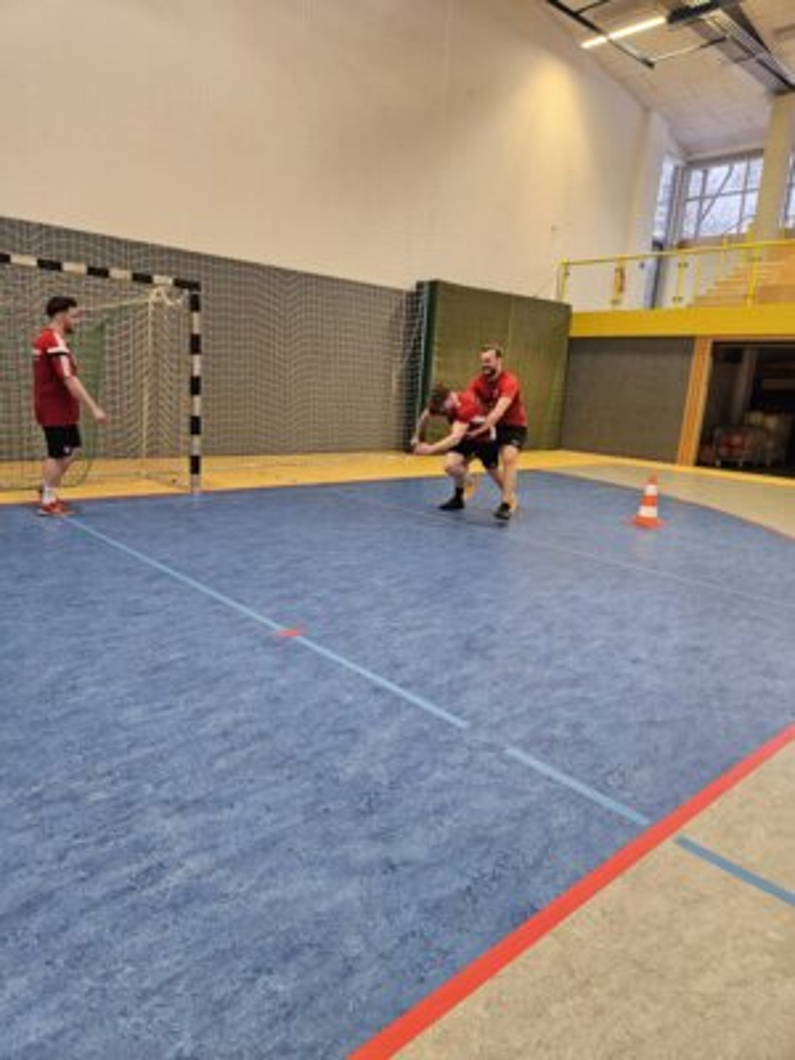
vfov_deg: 73.9
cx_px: 398
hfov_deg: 58.9
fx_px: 704
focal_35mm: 23
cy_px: 530
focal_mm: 5.4
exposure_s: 1/100
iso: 640
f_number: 1.8
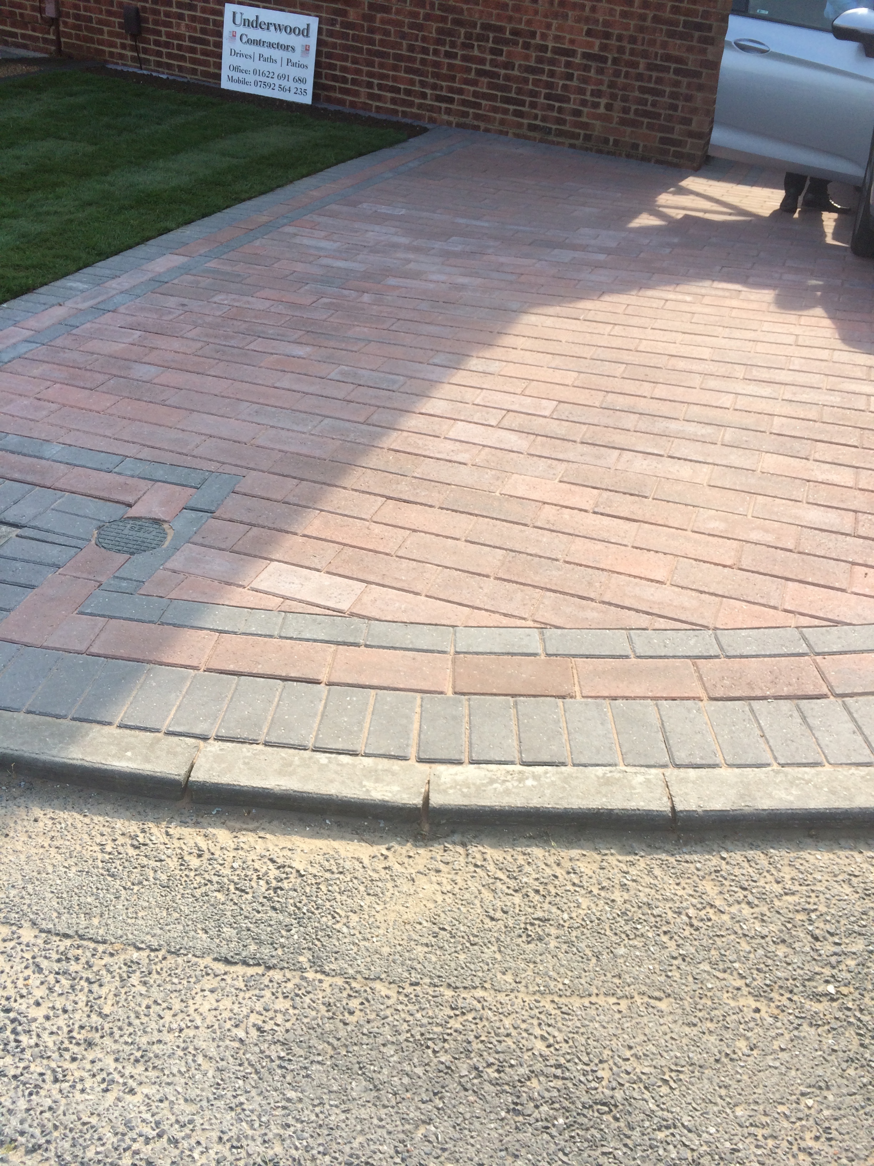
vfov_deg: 61.7
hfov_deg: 48.2
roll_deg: -6.1
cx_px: 437
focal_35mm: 29
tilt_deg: -35.0
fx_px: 976
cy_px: 583
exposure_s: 1/977
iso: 32
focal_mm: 4.15
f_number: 2.2
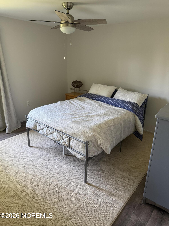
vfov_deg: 71.6
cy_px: 113
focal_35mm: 24
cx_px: 84
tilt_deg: -18.7
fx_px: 156
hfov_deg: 56.8
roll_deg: -1.9
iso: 200
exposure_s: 1/67
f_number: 1.78
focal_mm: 6.76
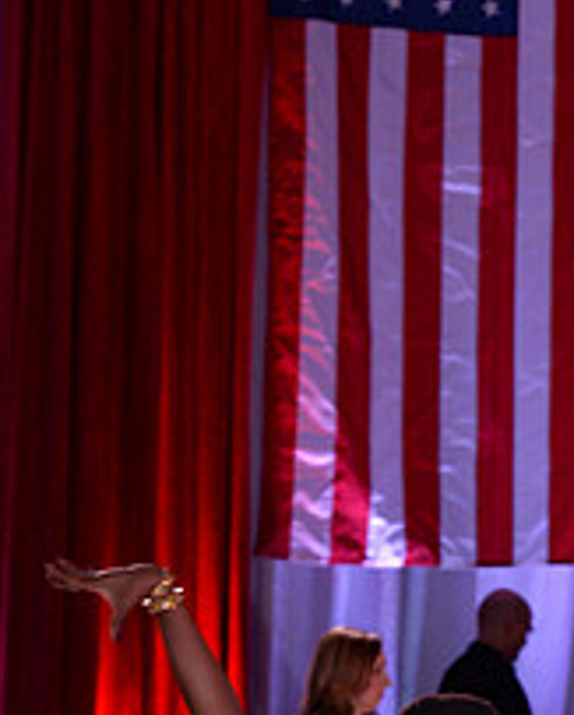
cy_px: 1018
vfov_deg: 6.8
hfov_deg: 5.5
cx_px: 548
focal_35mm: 281
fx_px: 5954
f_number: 5.6
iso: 2000
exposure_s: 1/250
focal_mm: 105
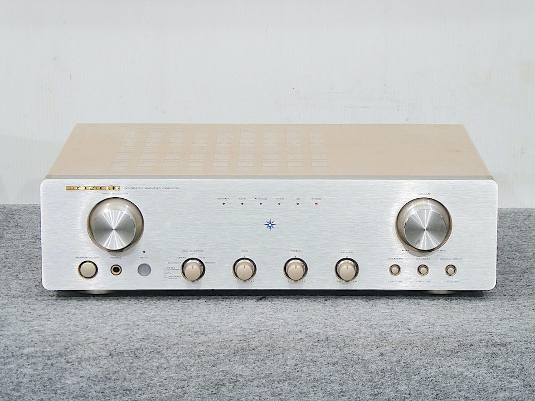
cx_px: 268
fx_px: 1777
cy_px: 200
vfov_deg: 12.9
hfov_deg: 17.1
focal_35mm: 115
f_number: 5.1
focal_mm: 20.6
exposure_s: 1/15
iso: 200
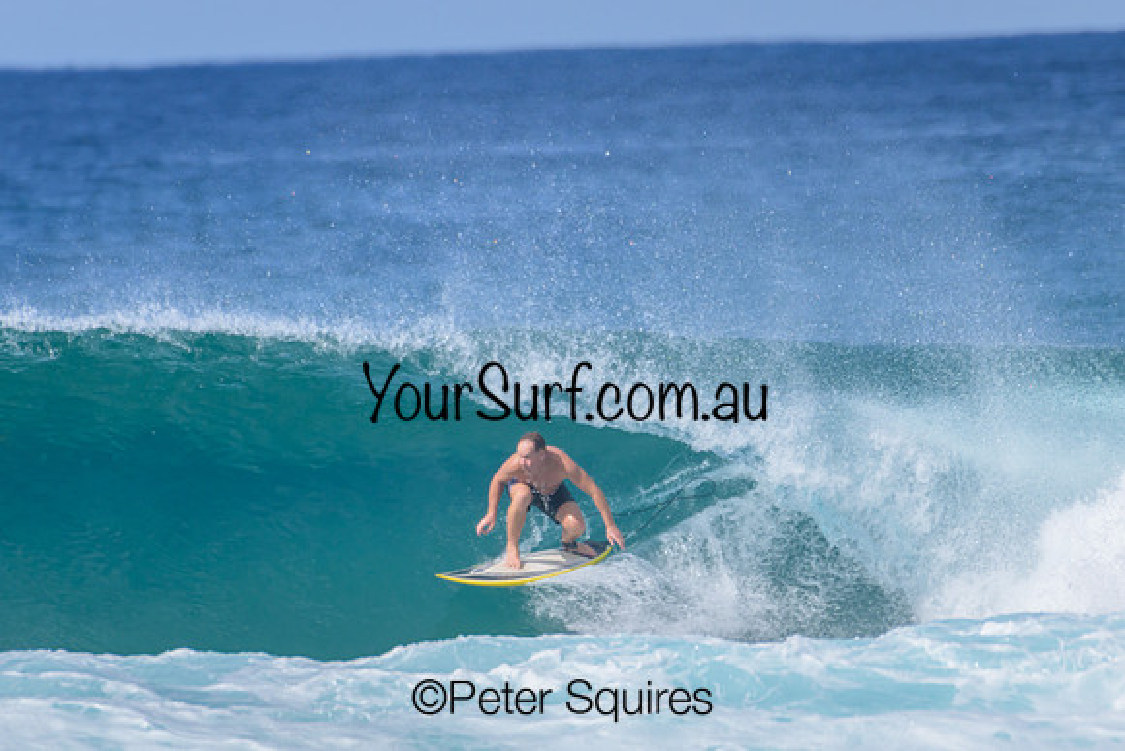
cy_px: 376
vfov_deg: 1.4
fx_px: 31256
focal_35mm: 1000
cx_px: 562
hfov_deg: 2.1
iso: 900
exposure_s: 1/2000
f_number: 11
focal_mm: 1000
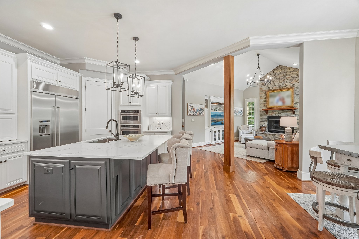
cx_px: 180
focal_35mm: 15
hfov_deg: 100.4
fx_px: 150
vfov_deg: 77.3
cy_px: 120
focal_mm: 10
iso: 400
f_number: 8
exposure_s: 1/6
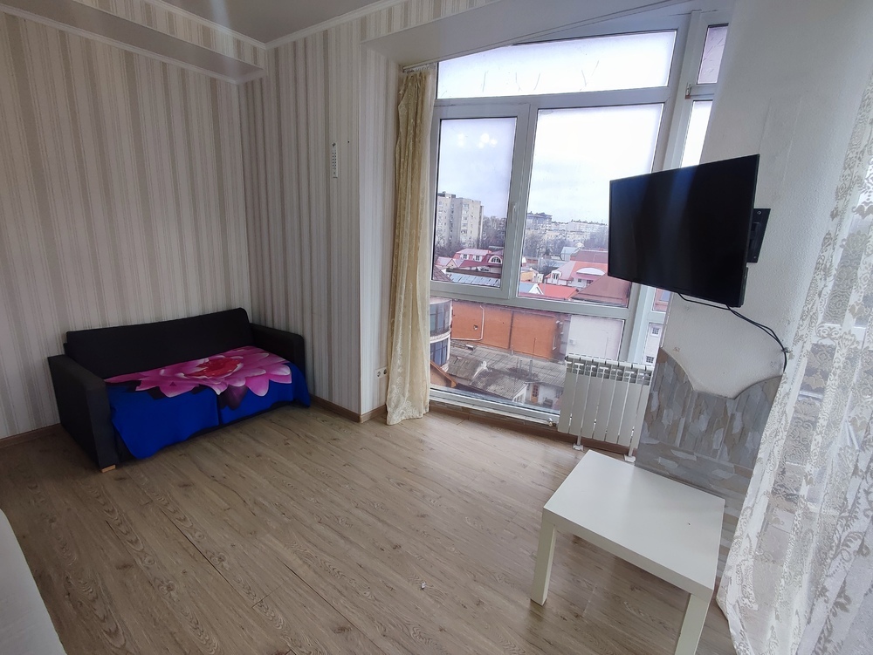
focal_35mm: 16
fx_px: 404
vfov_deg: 78.2
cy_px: 328
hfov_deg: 94.5
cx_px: 436
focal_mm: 1.65
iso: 57
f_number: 2.2
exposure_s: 1/100
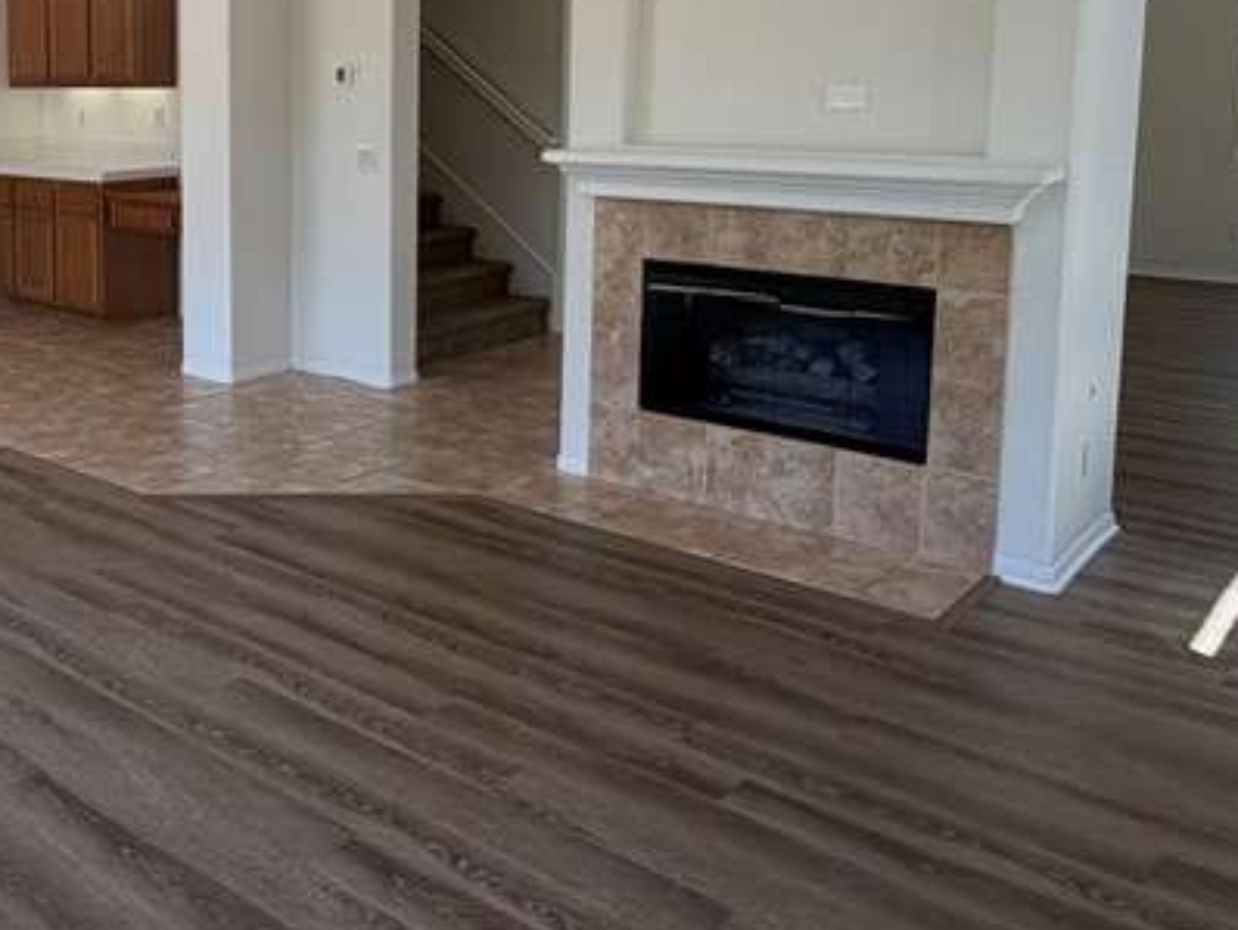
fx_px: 1288
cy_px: 202
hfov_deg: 47.4
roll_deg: +0.6
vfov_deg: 38.4
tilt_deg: -6.0
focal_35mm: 36
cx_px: 184
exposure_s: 1/120
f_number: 2.2
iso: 50
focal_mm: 2.22
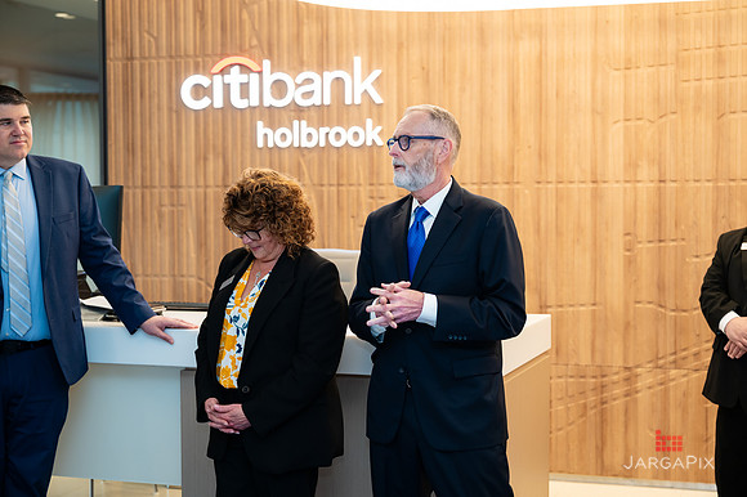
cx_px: 374
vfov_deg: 22.9
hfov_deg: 33.8
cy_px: 248
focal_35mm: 59
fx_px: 1228
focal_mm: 59
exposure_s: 1/200
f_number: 3.5
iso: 640
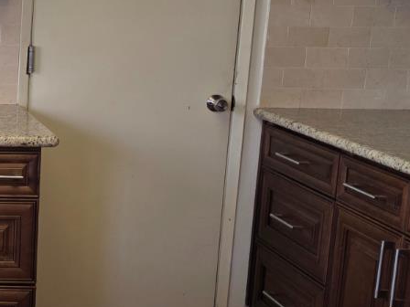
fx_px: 912
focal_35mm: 77
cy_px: 131
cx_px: -170
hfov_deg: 21.9
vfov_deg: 19.1
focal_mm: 6.3
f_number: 1.7
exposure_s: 1/120
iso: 80
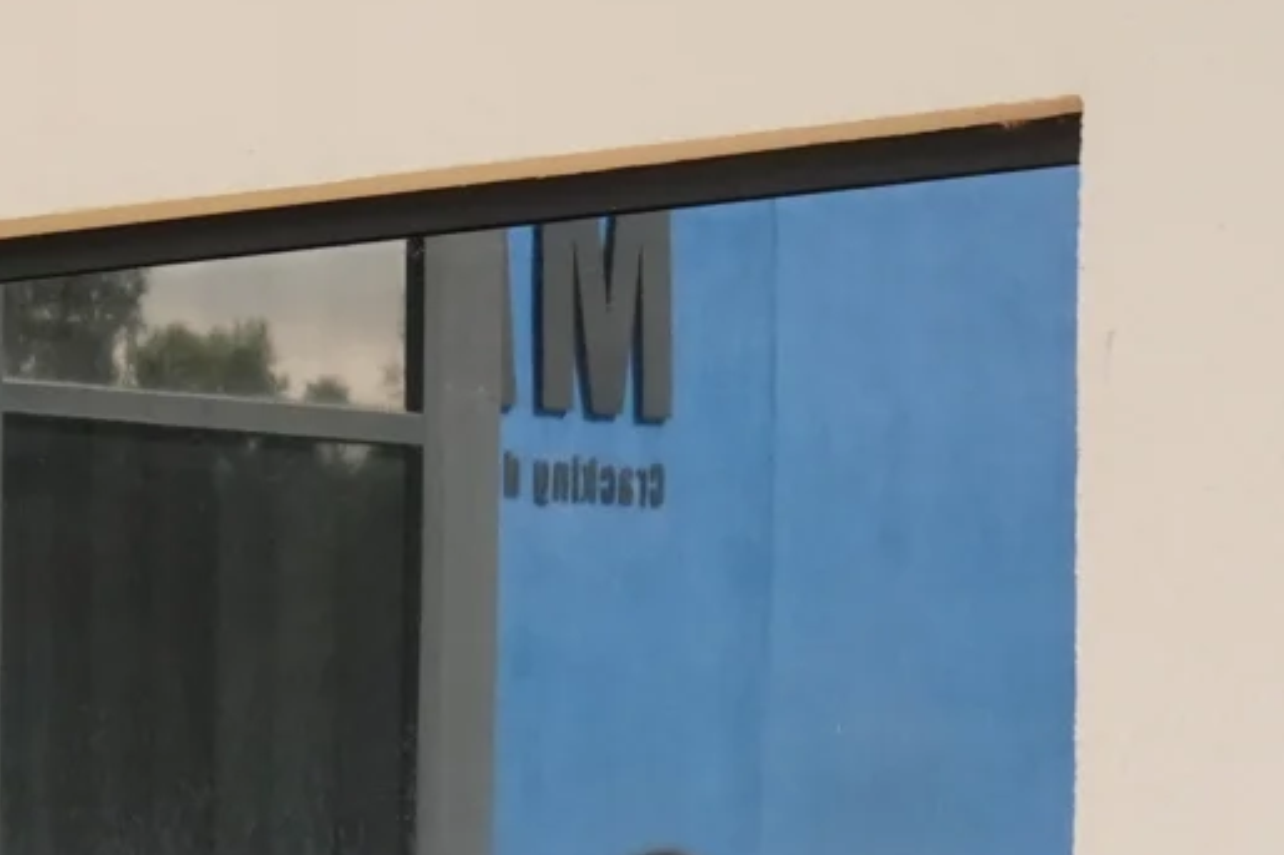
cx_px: -1399
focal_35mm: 204
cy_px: 896
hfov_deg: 9.4
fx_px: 7273
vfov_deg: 6.7
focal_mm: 41
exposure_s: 1/2500
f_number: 7.1
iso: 2000
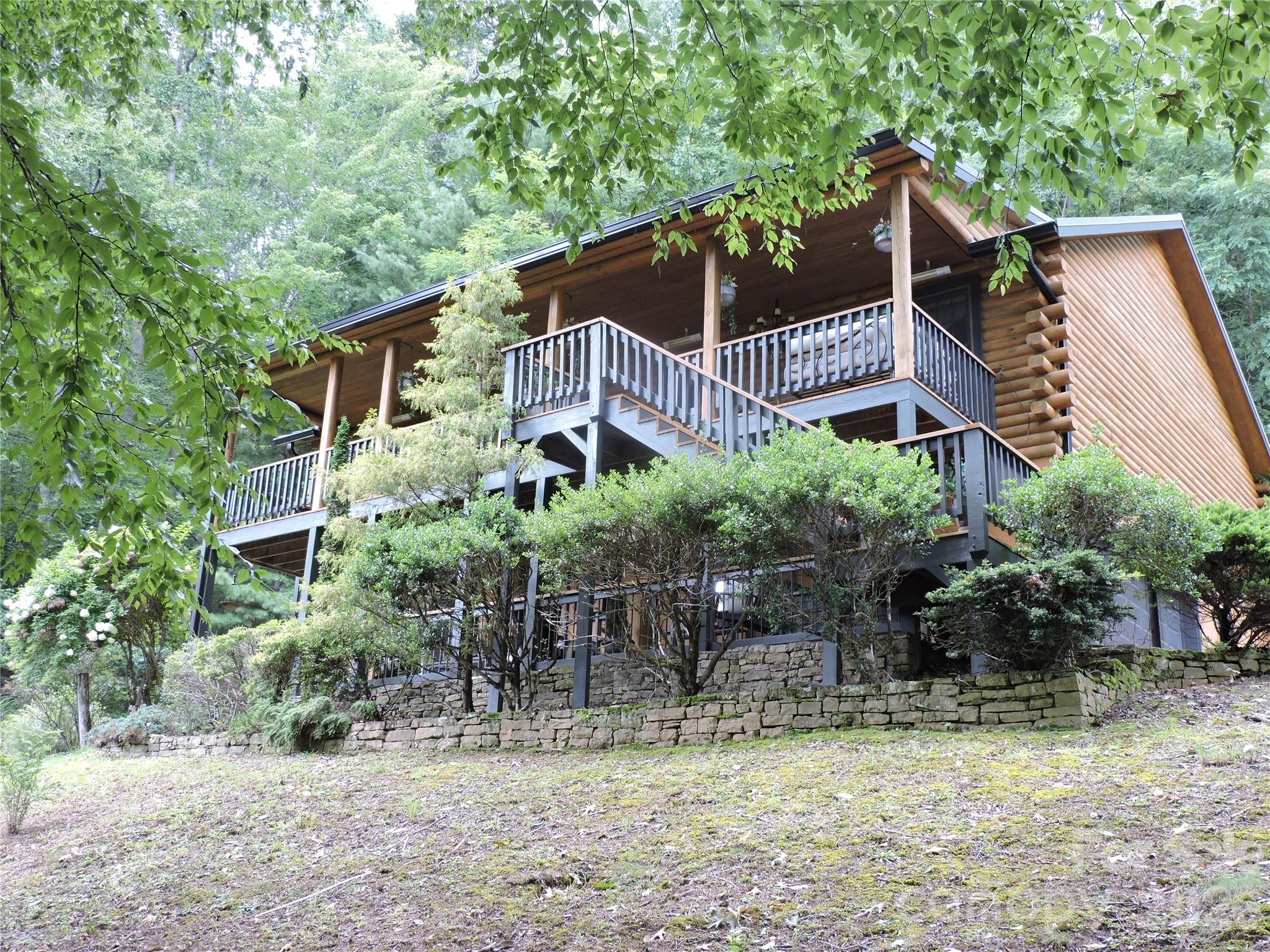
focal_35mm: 35
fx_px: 1284
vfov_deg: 40.7
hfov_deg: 52.6
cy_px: 476
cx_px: 635
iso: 100
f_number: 3.3
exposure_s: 1/50
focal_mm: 6.2
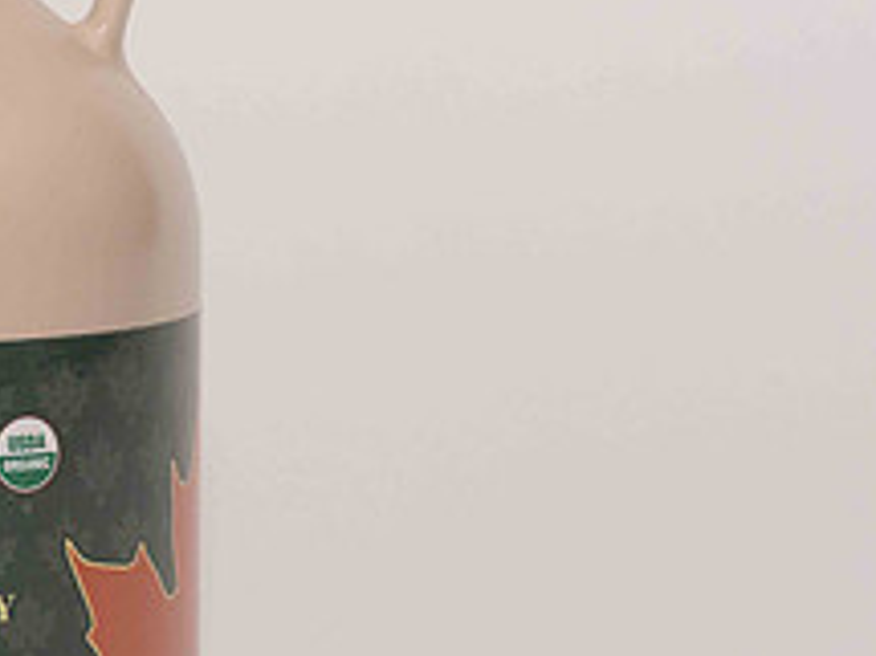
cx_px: -106
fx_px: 5767
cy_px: 328
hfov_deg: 8.6
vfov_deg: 6.5
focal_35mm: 228
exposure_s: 1/100
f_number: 13
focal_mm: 85
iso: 400
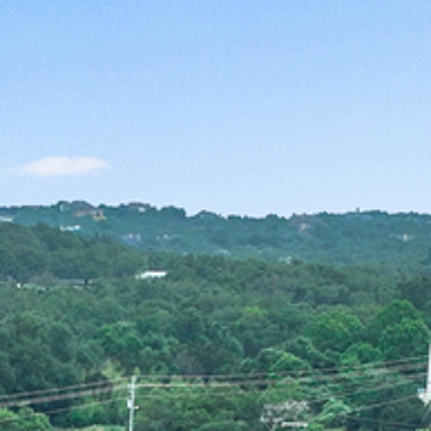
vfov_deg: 9.8
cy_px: 1032
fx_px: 2226
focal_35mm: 158
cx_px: -106
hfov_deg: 10.8
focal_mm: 12.29
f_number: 2.8
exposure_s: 1/640
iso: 100
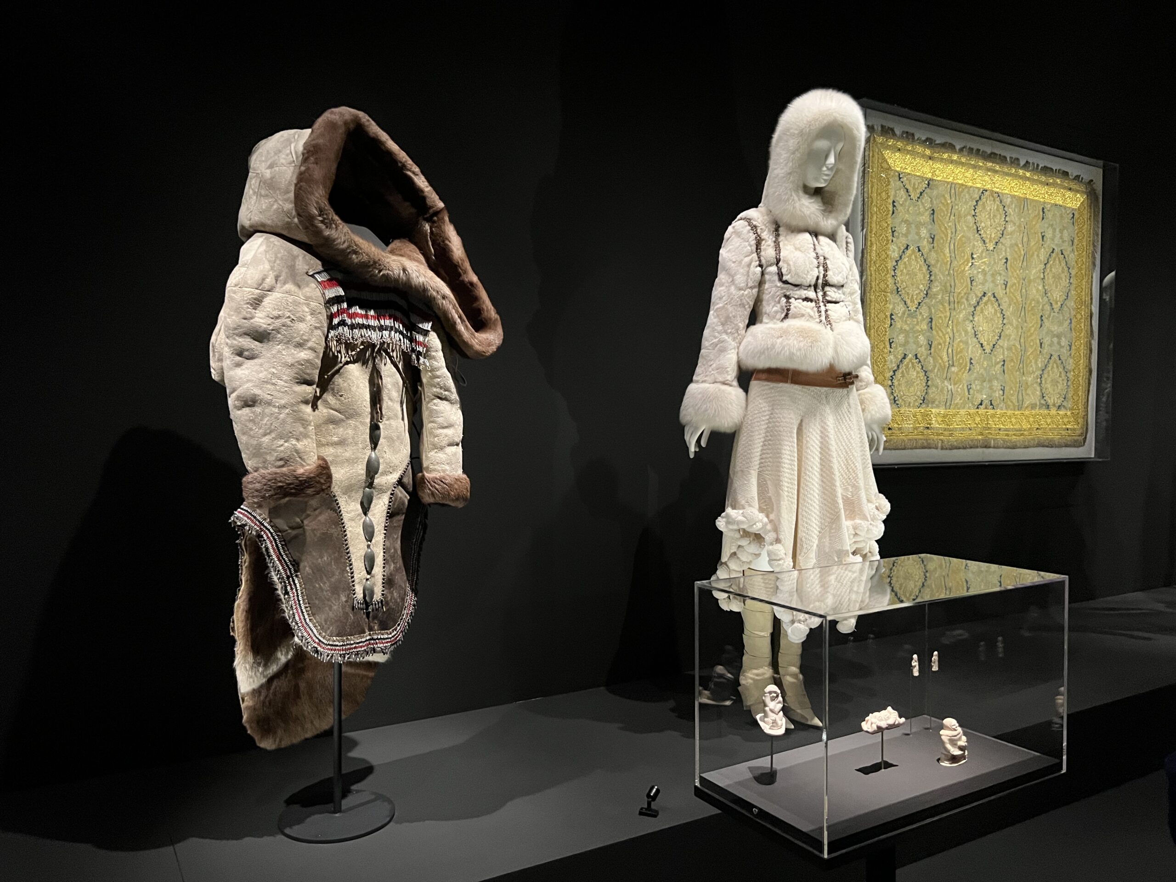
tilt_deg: -2.8
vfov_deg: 53.1
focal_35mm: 26
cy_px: 441
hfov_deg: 67.3
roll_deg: +0.0
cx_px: 588
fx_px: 883
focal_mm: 5.7
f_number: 1.5
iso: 640
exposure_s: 1/40
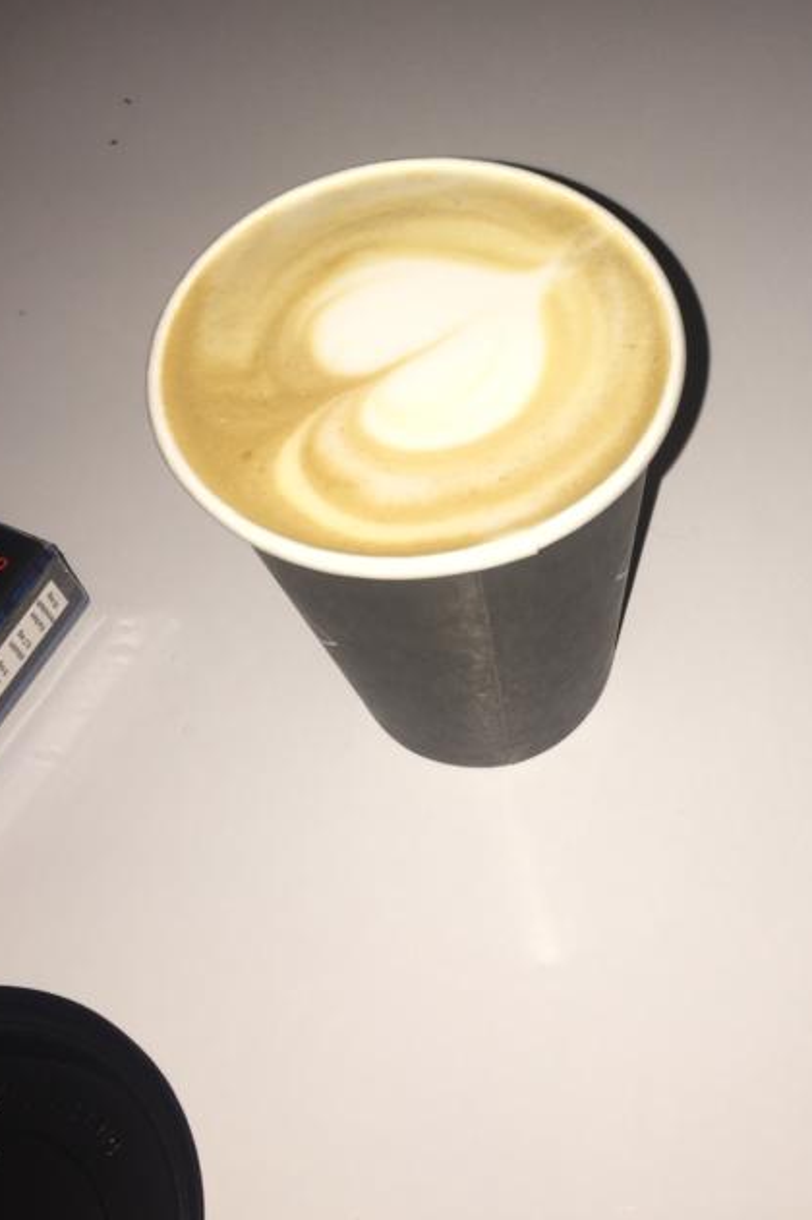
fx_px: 1490
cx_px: 578
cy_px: 518
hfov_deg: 30.1
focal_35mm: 44
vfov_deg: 44.4
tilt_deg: -56.2
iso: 32
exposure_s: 1/85
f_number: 2.2
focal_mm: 4.15
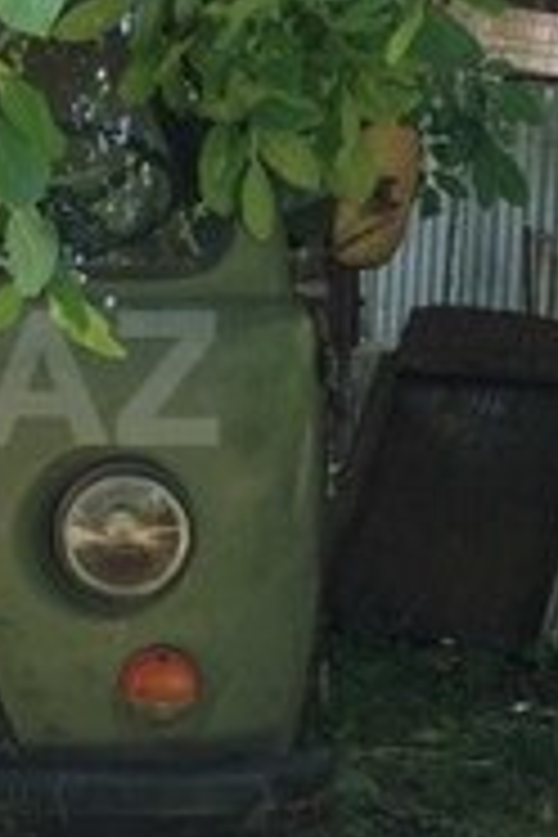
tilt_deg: -2.4
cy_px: 378
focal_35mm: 97
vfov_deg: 21.0
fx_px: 2255
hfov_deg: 13.4
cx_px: -243
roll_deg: +3.2
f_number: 2.4
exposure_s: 1/120
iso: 64
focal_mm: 4.28
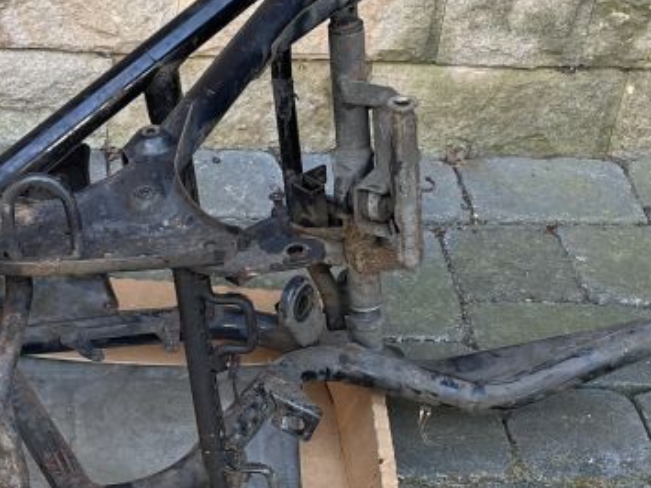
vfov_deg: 16.8
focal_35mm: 88
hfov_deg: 22.1
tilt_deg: -34.2
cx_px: 180
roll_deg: -4.5
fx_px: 1654
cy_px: 290
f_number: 1.6
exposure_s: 1/121
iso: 32
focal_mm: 4.2
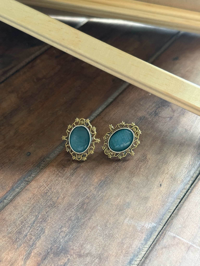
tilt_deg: -42.7
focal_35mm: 48
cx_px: 100
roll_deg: -2.0
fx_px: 370
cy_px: 133
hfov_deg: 30.3
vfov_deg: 39.7
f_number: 1.78
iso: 250
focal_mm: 6.76
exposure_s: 1/53
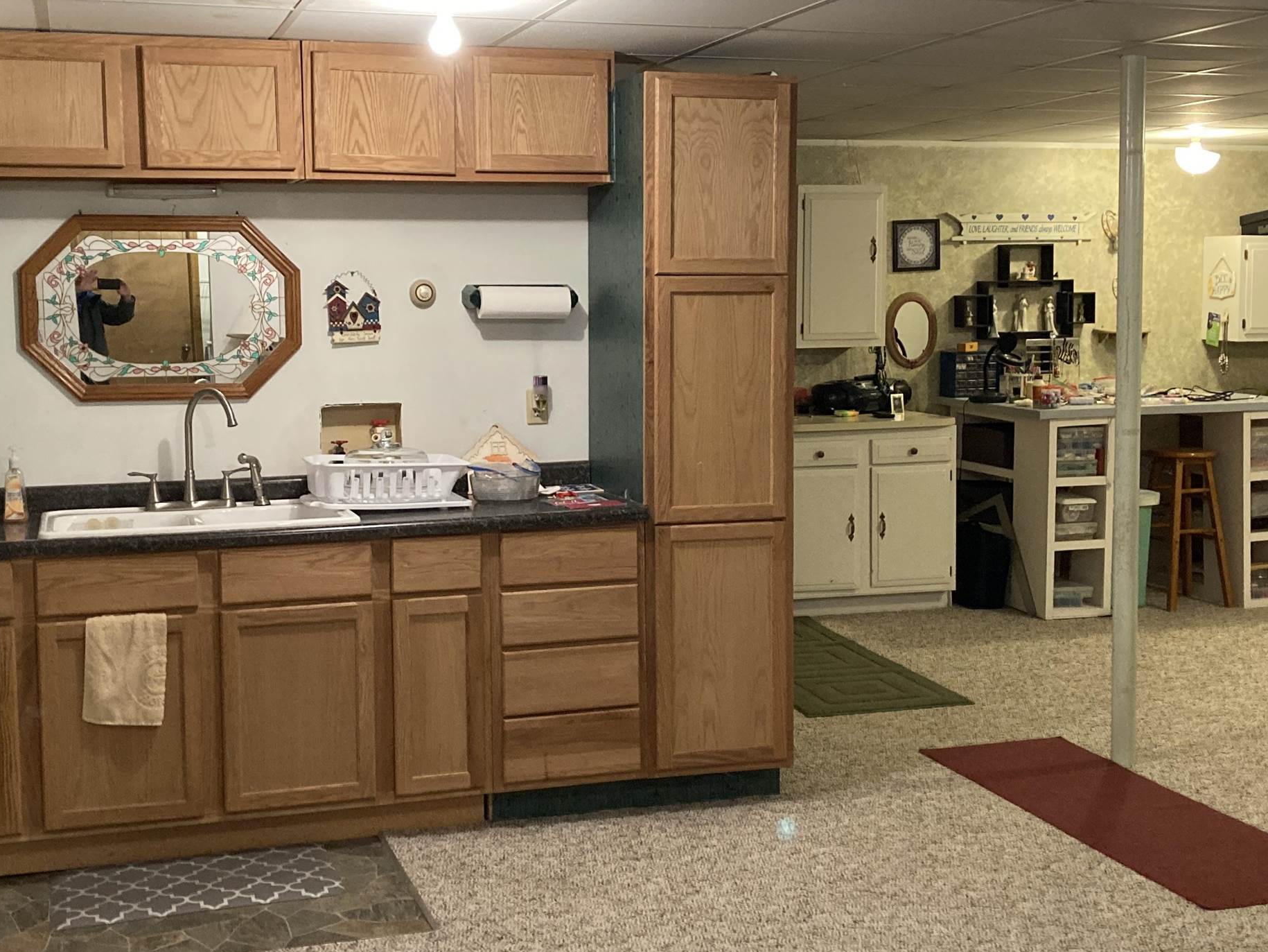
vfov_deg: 30.9
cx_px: 581
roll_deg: +1.0
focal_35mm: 47
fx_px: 1722
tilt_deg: -4.8
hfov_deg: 40.4
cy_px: 460
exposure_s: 1/60
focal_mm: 3.99
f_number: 1.8
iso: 250
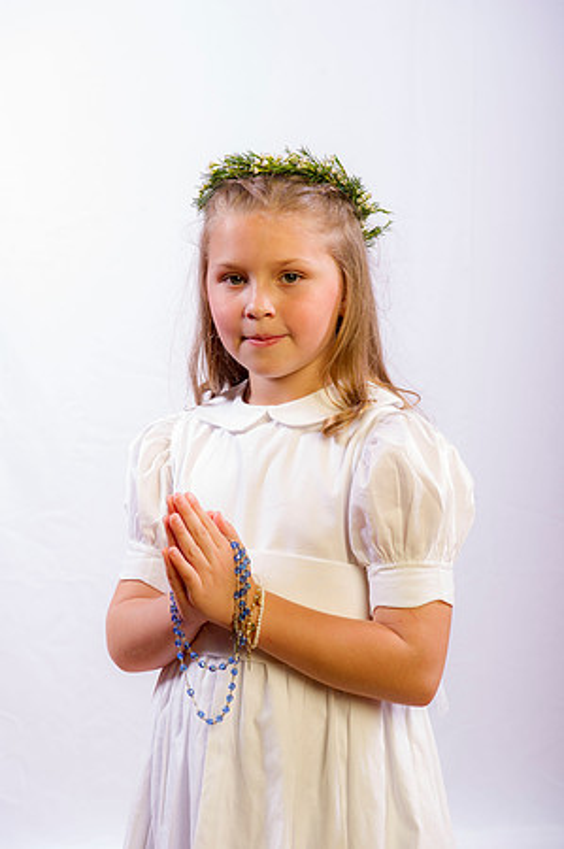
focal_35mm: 70
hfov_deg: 19.4
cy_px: 424
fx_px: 1649
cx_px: 282
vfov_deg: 28.9
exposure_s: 1/200
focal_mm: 70
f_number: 8
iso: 100
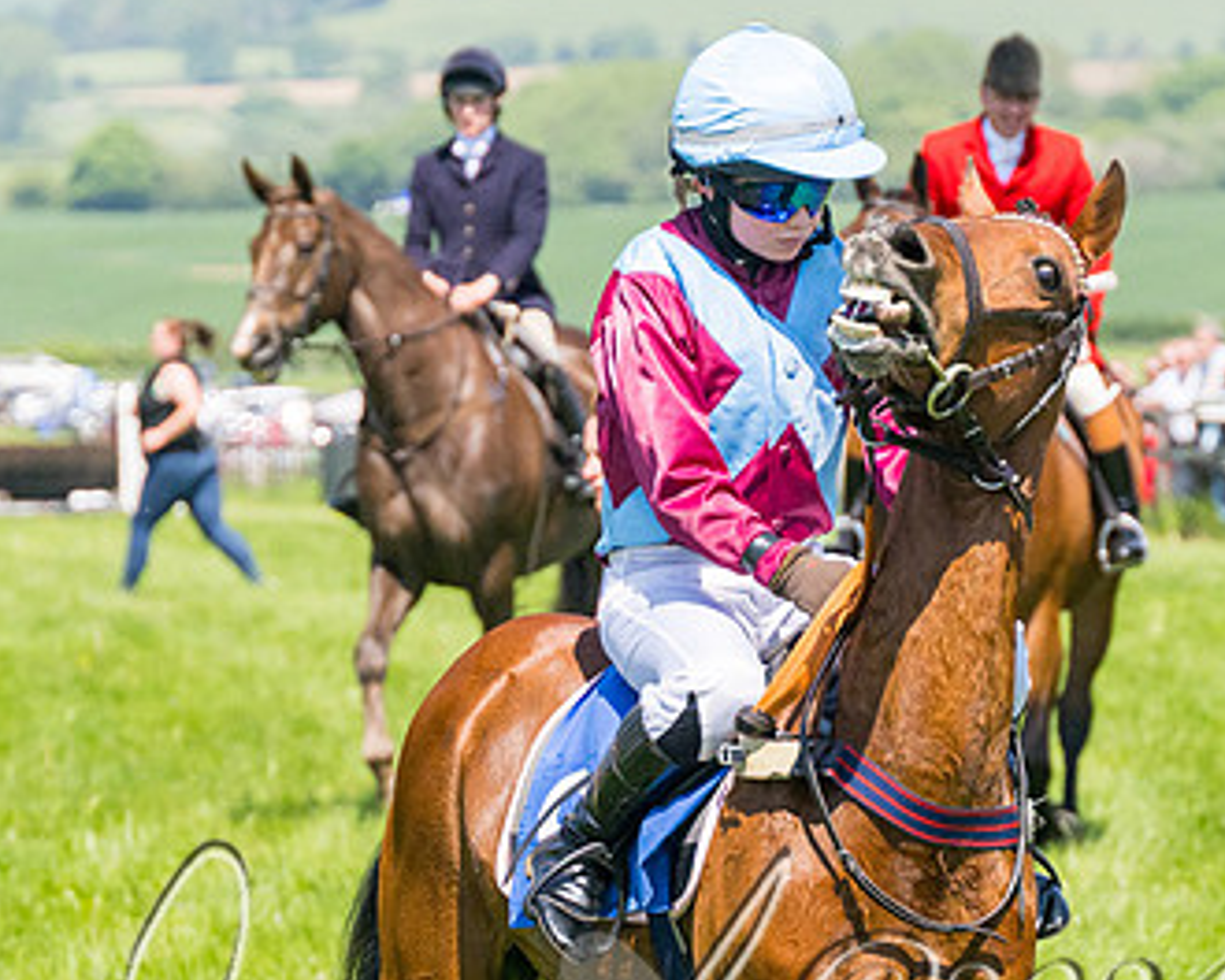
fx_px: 10260
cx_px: 929
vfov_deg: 5.5
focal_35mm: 283
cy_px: 753
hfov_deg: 6.8
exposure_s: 1/6400
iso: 400
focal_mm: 98
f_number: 4
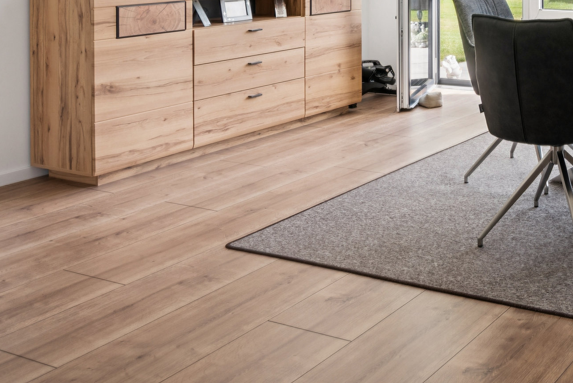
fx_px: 719
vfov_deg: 26.8
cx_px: 648
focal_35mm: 45
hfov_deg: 36.1
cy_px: -60
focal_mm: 19.5
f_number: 8
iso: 200
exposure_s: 1/40
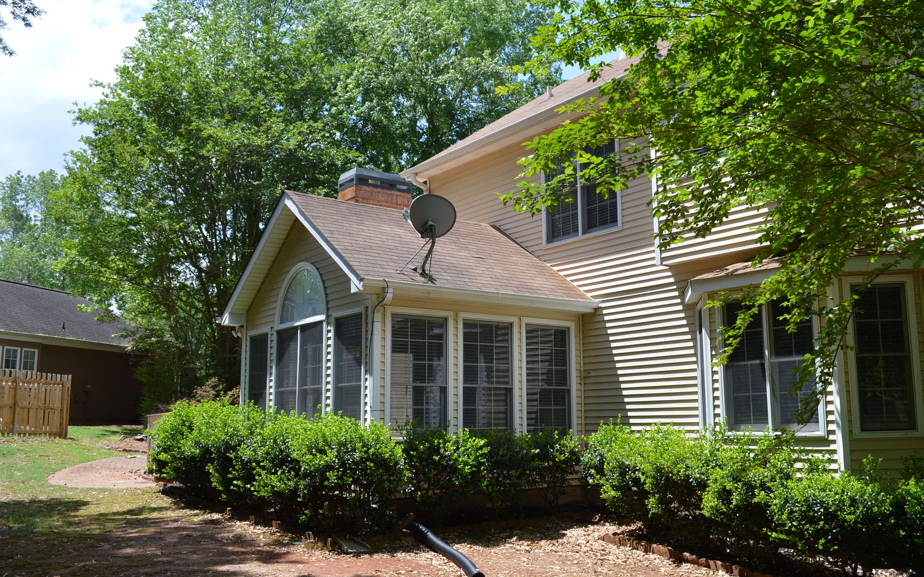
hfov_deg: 58.1
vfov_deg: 38.3
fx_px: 831
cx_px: 498
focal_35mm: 33
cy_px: 276
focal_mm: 20
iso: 100
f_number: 7.1
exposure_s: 1/200
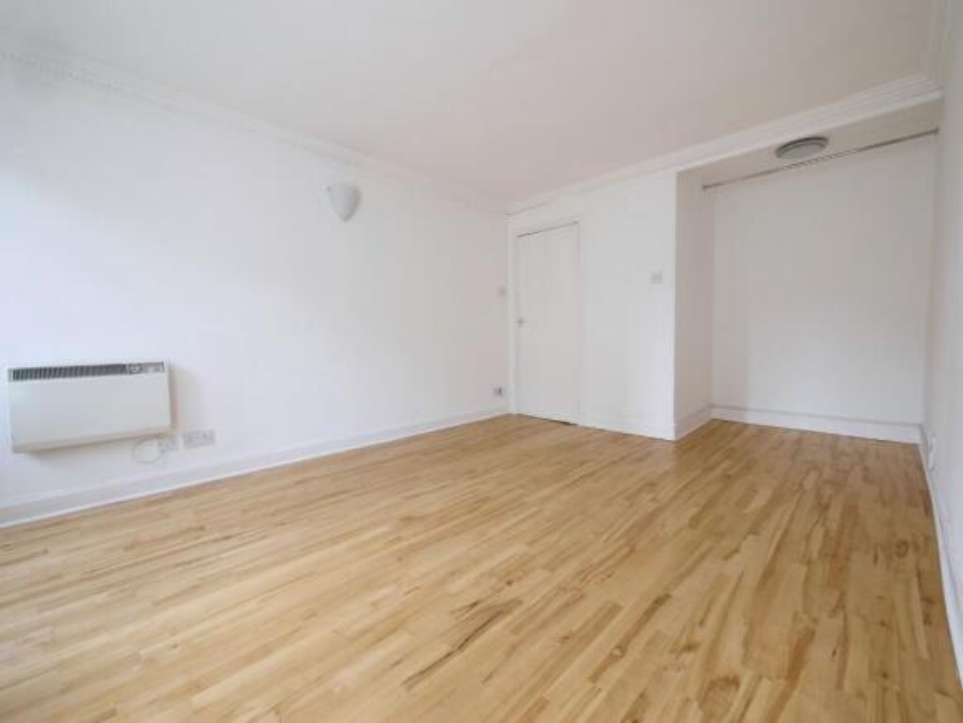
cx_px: 482
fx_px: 390
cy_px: 362
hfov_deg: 102.0
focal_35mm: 14
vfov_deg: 85.7
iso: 1000
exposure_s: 1/125
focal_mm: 7
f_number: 4
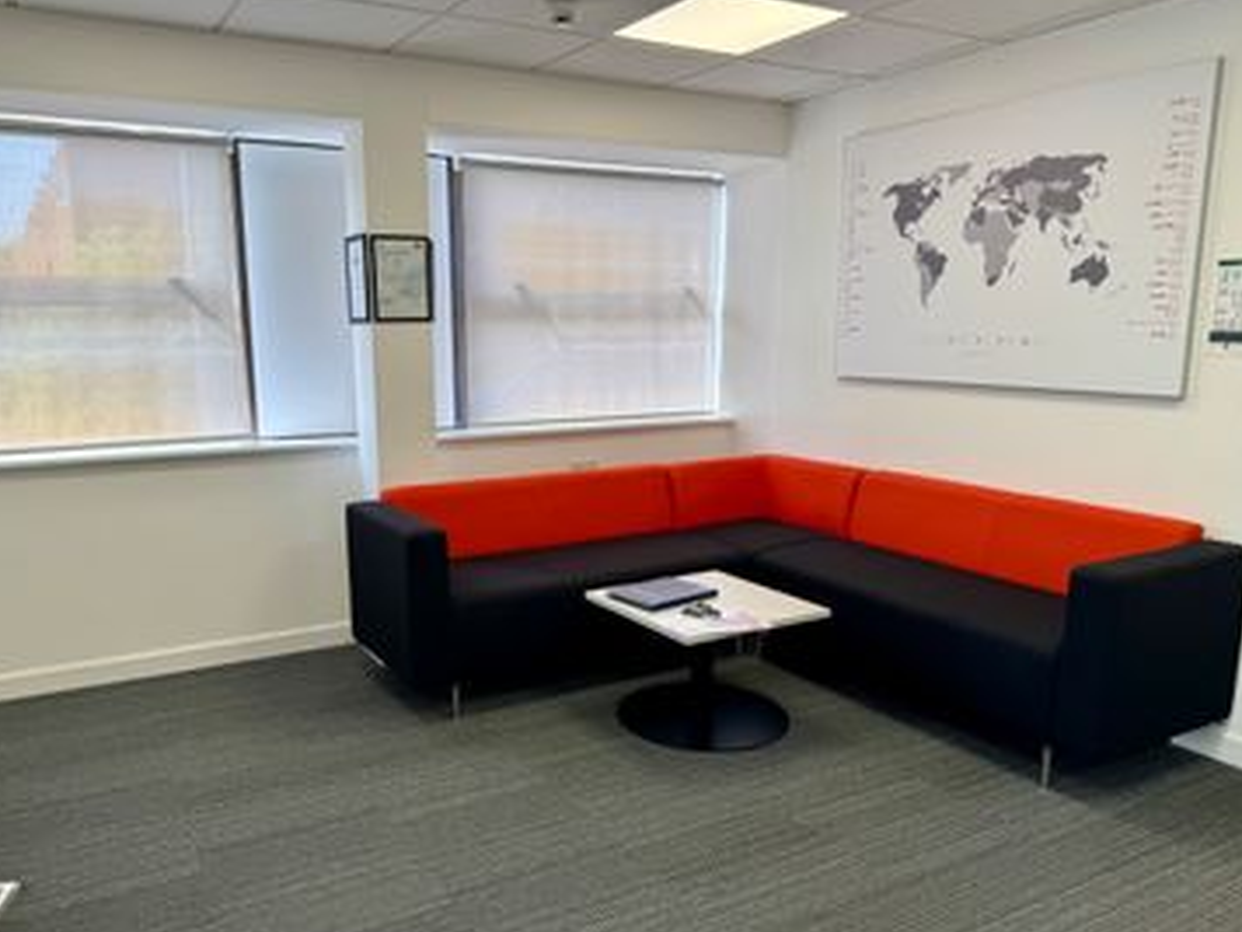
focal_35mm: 27
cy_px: 506
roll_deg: +0.4
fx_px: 969
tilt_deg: -10.8
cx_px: 558
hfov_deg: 65.2
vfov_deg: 51.3
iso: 64
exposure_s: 1/204
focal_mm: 6.76
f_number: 1.78
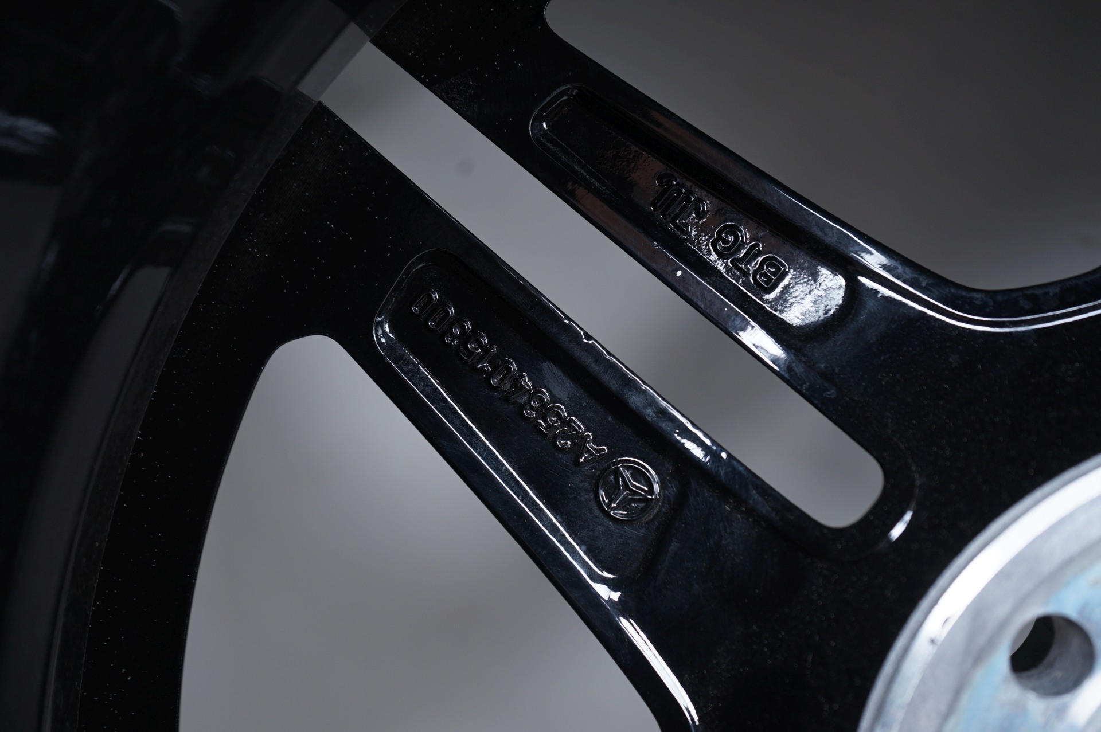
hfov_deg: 41.1
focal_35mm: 48
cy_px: 366
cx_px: 550
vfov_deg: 28.0
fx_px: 1467
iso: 250
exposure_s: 1/125
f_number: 5.6
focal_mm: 48
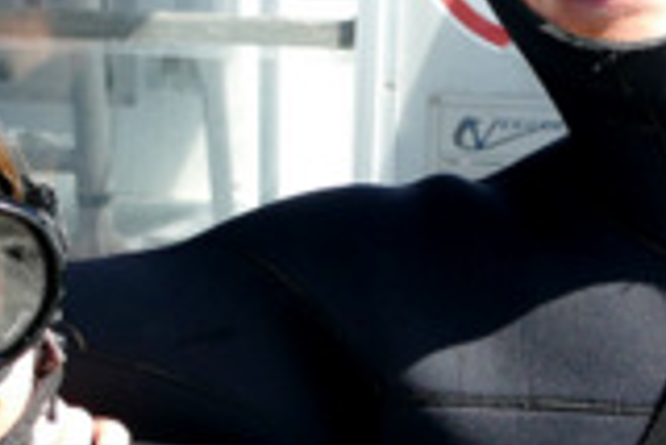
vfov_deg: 10.5
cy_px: 256
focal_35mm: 131
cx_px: 25
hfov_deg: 15.4
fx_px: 2426
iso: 125
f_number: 3.1
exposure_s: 1/500
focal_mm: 12.64
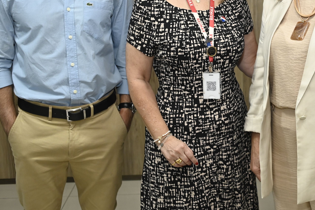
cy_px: 22
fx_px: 560
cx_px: 265
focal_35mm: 64
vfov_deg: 20.8
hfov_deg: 30.4
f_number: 4
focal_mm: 35
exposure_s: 1/125
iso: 2500
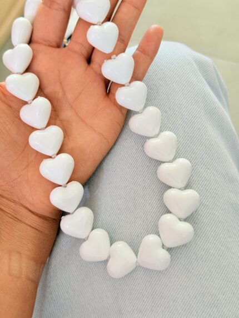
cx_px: 120
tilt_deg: -58.0
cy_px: 159
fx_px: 442
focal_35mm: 48
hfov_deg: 30.3
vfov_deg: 39.6
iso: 125
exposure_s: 1/60
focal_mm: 6.76
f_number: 1.78
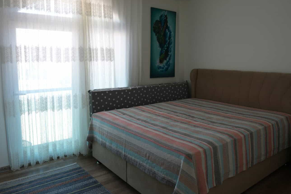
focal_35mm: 27
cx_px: 134
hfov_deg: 67.3
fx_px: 218
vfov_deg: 47.8
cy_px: 86
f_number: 4
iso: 200
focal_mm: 17
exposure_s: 1/60
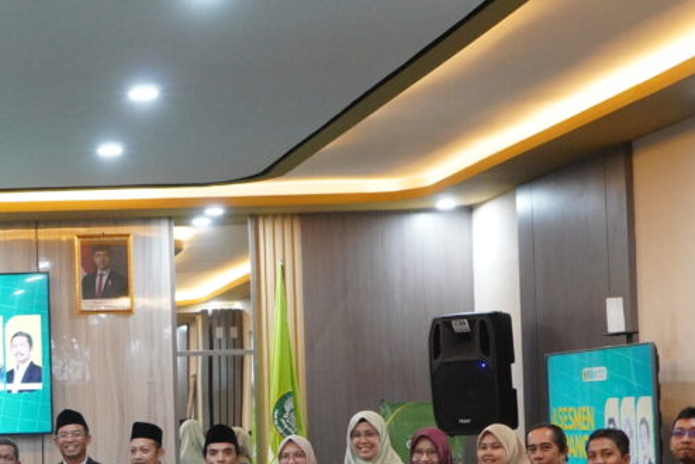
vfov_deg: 15.6
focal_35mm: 87
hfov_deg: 22.4
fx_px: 1680
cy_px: 398
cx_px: -6
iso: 4000
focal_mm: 28
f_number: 5.6
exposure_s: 1/100
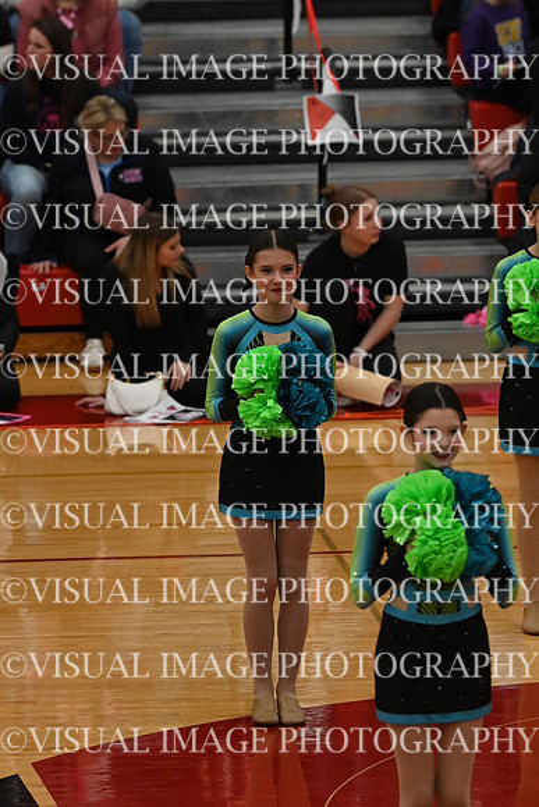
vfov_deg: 7.2
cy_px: 404
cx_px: 270
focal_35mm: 285
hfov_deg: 4.8
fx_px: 6396
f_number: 4
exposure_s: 1/500
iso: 5000
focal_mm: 190
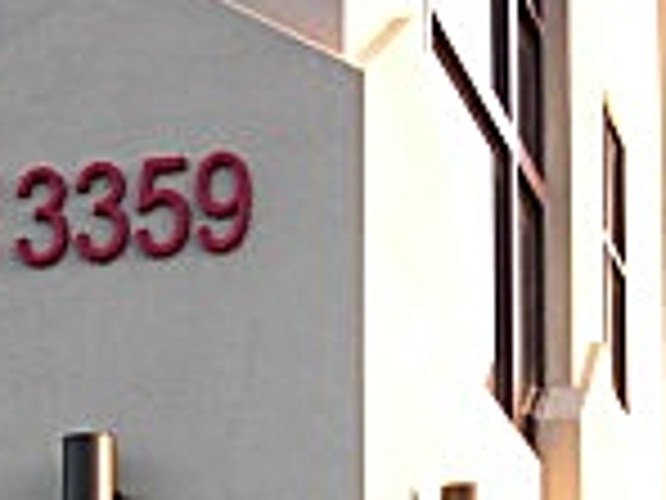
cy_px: 1027
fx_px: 3001
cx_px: 297
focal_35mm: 156
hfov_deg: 12.7
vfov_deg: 8.9
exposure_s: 1/80
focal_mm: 6.3
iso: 50
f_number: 2.8
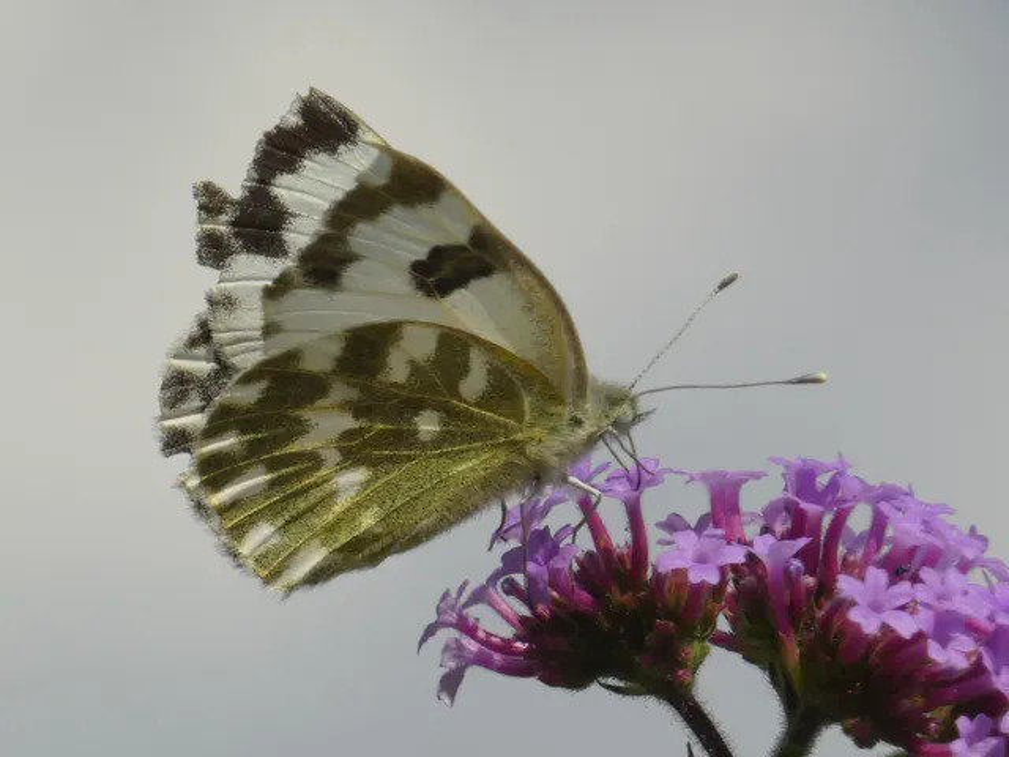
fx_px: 16002
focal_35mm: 549
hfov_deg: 3.6
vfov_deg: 2.7
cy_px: 378
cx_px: 504
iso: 80
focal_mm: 98.3
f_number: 5.6
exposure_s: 1/320
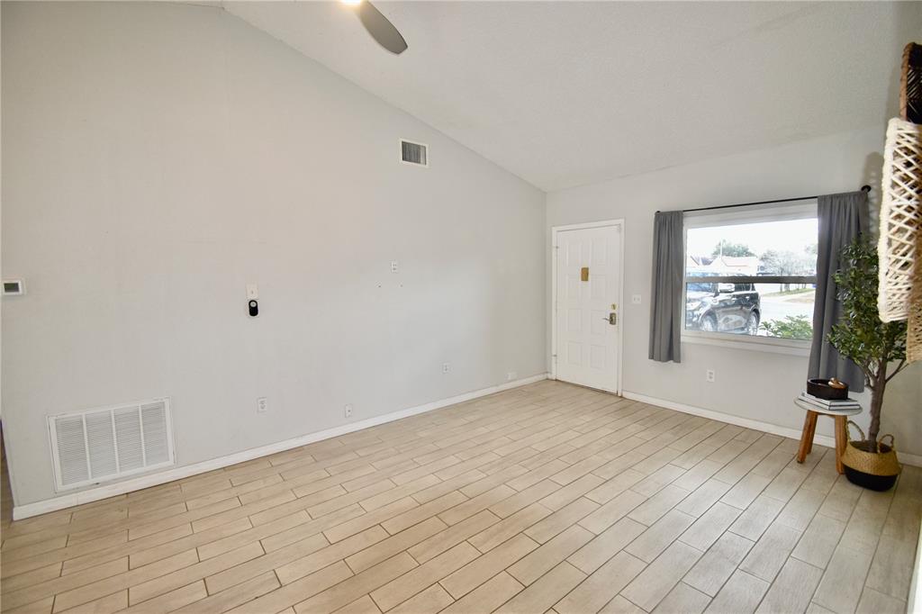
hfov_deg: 100.4
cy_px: 307
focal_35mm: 15
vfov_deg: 77.3
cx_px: 461
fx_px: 384
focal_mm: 10
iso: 250
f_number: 4.5
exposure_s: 1/60
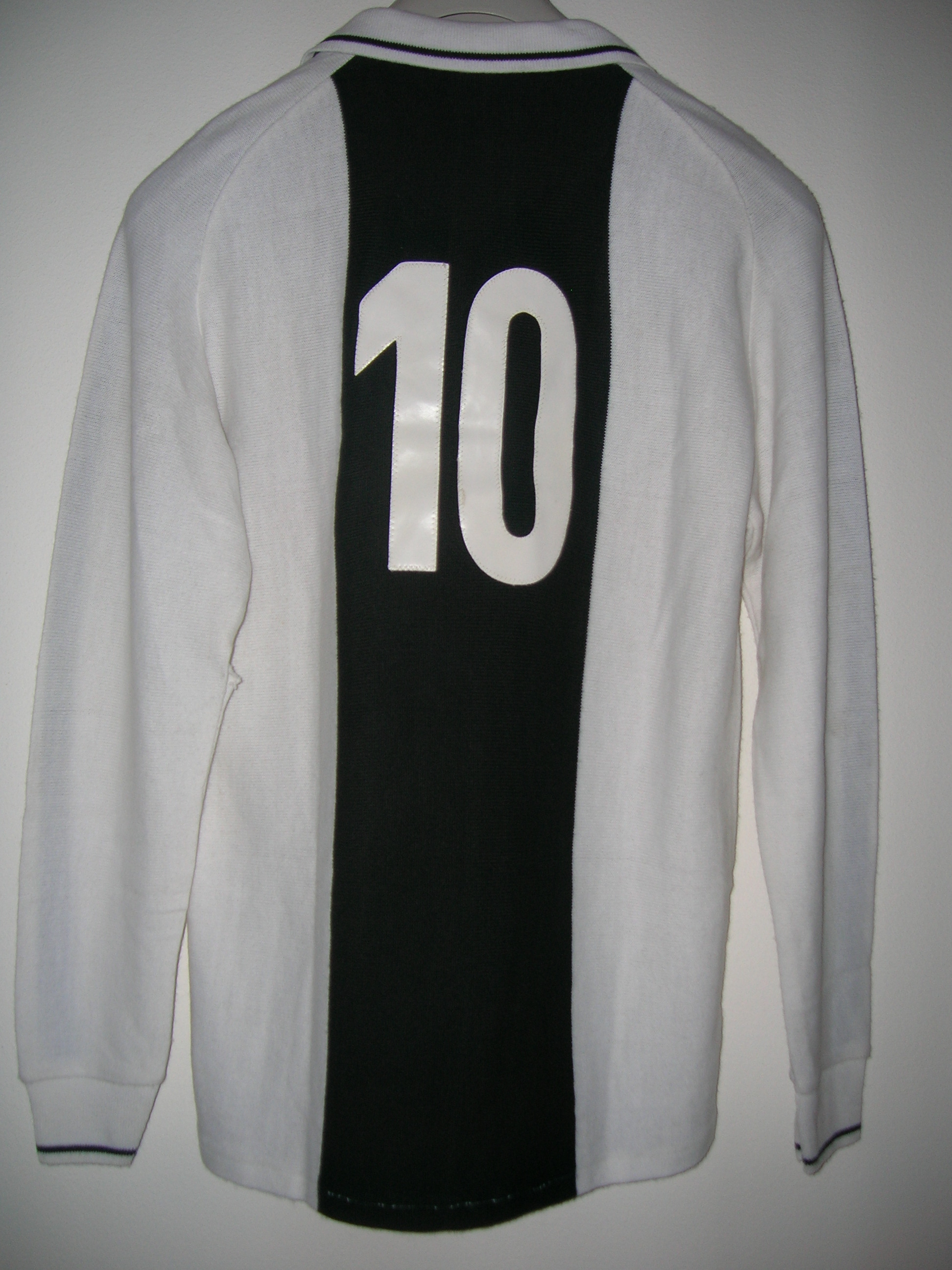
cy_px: 635
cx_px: 476
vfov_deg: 54.0
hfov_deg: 41.8
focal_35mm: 34
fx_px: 1247
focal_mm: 5.7
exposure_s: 1/60.1
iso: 50
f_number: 2.9
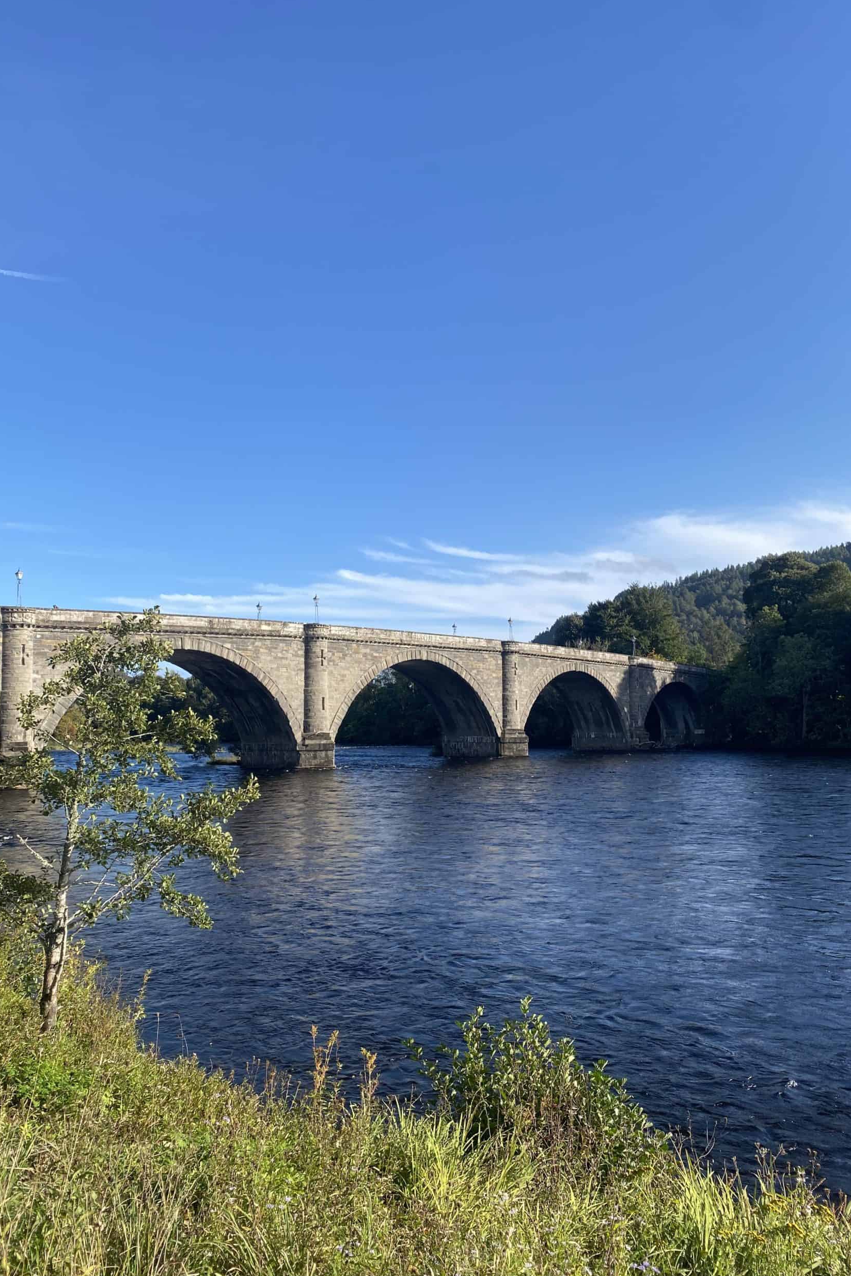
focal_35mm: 28
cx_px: 383
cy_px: 653
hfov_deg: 46.3
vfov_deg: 65.5
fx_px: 993
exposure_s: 1/1996
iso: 32
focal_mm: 4.25
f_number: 1.8
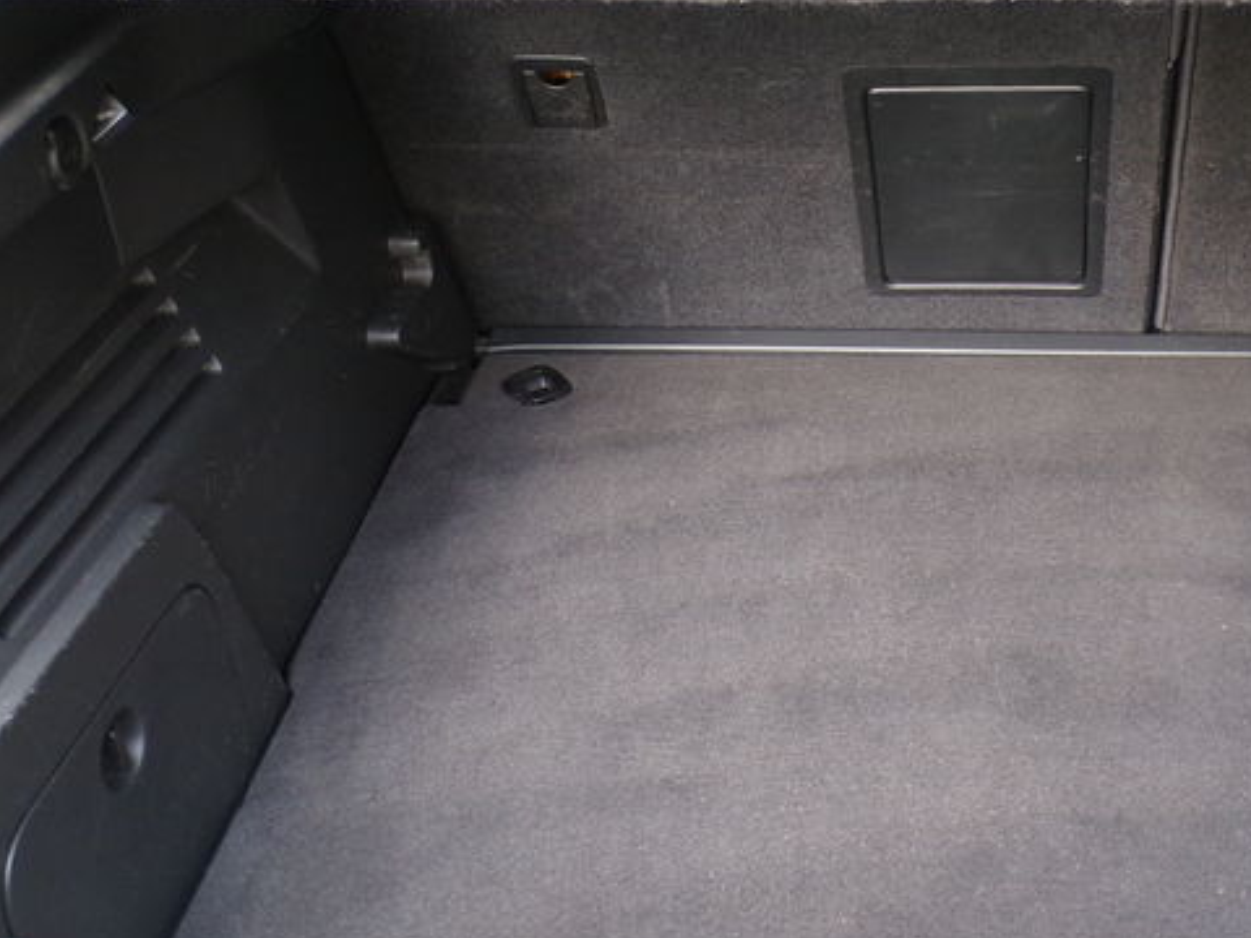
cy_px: 263
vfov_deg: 28.8
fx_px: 1807
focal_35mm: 50
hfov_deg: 36.8
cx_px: 1003
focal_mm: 4.3
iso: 200
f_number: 3
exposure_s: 1/25
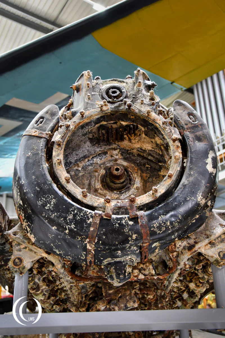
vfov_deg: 53.1
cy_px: 169
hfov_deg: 36.9
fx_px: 337
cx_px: 112
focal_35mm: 36
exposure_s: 1/40
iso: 1400
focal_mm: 24
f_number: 3.8
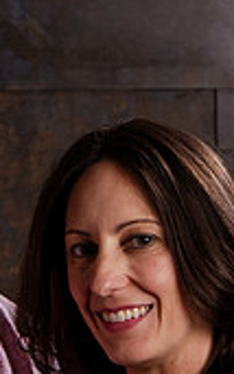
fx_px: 2539
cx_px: 50
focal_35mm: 249
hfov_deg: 5.3
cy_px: 155
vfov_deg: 8.4
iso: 1000
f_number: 8
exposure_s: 1/160
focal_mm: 58
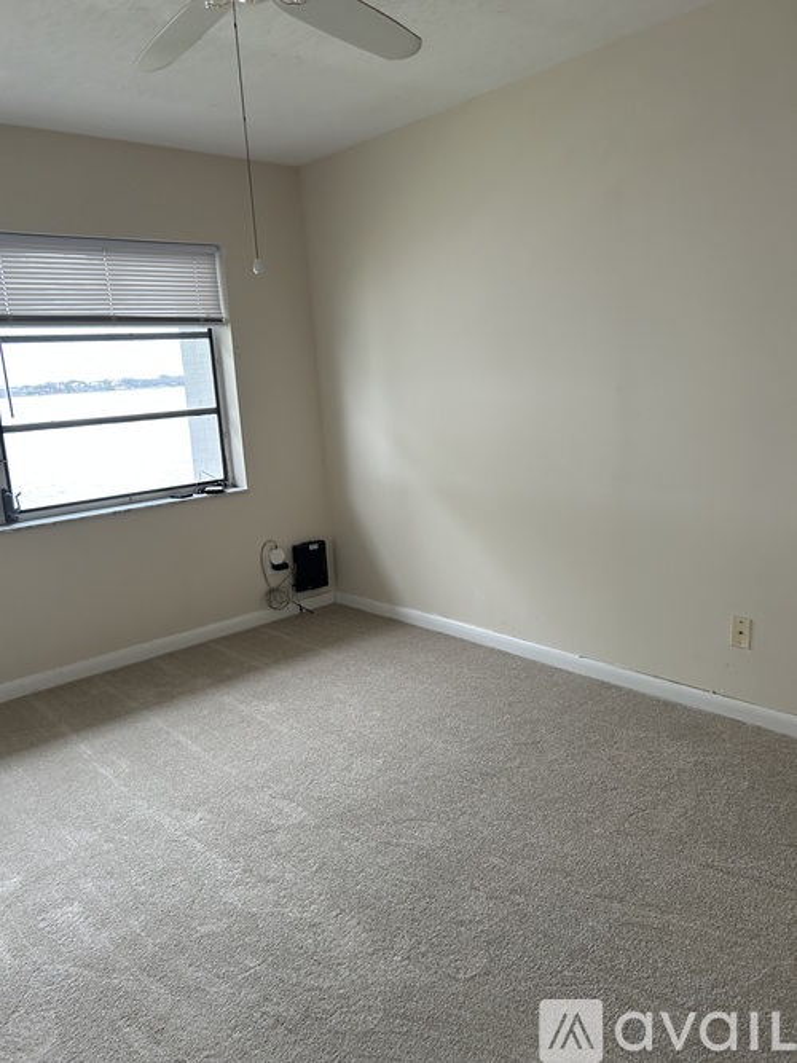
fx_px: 798
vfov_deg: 67.3
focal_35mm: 26
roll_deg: +1.9
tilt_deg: -11.7
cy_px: 532
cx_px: 398
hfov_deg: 53.0
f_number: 1.5
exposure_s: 1/120
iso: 125
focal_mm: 5.7
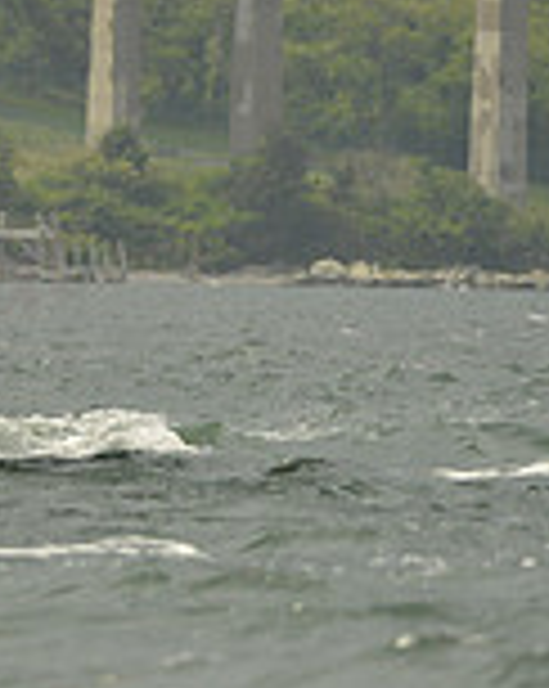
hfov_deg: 1.1
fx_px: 28959
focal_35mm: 1423
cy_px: 142
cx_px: -662
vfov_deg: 1.4
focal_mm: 400
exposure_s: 1/1250
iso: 280
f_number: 7.1
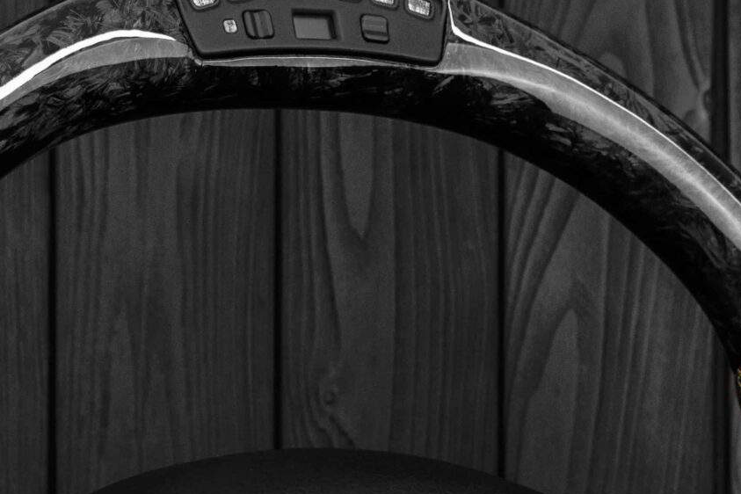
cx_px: 359
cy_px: 672
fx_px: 3283
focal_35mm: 160
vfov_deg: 8.5
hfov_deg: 12.9
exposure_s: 1/125
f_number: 6.3
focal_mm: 35
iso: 500
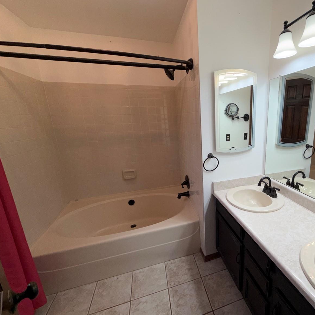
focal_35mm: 17
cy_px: 157
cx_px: 208
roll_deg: +1.9
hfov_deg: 81.3
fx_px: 175
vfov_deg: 84.0
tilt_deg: -14.5
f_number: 2.2
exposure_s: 1/120
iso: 100
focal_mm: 2.22
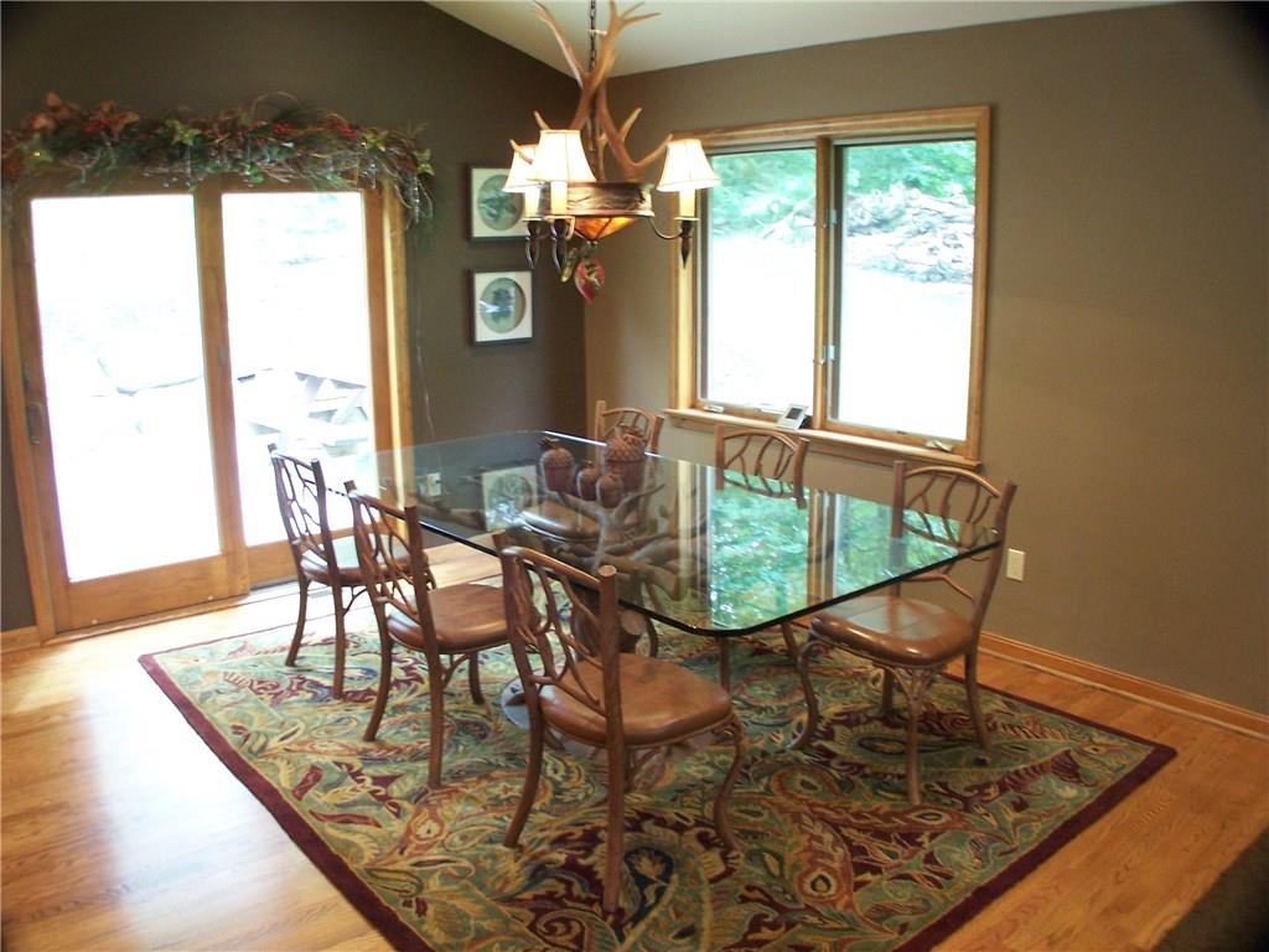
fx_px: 1393
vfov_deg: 37.7
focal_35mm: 38
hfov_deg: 49.0
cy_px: 476
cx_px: 634
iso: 140
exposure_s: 1/8
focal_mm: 6.3
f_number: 2.8
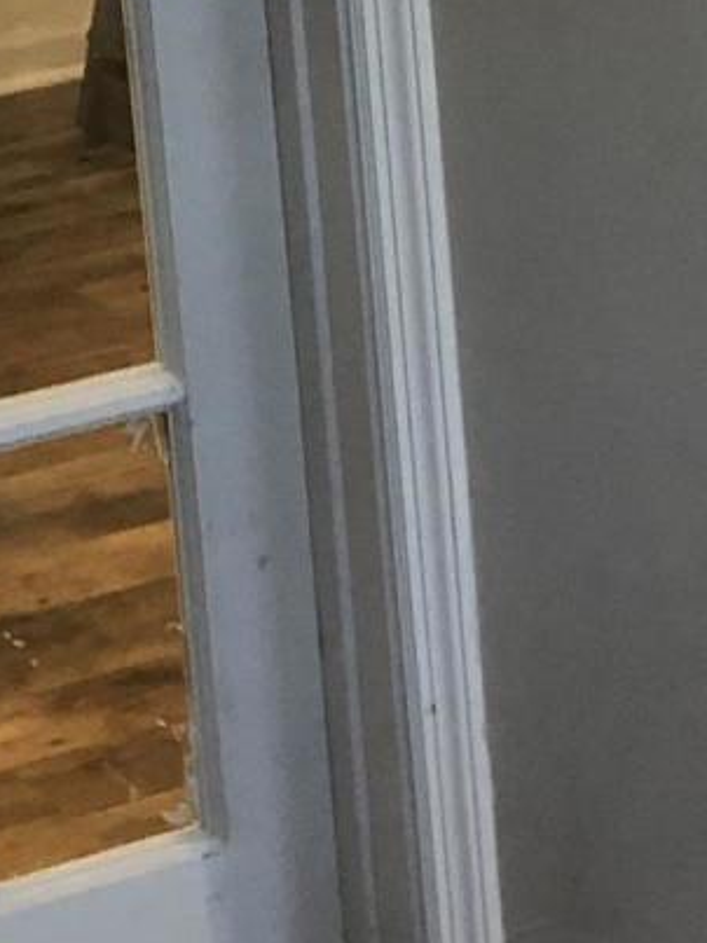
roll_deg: +6.5
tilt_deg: -4.5
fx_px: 3787
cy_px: -531
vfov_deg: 13.3
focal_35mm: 139
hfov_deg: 10.2
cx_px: -478
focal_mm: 3.99
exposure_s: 1/15
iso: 64
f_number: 1.8
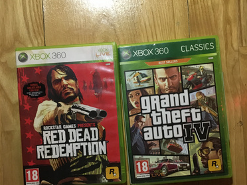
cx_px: 123
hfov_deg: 47.9
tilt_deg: -89.7
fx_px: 278
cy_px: 125
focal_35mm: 39
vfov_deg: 36.4
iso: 250
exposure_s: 1/17
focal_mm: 4.15
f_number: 2.2
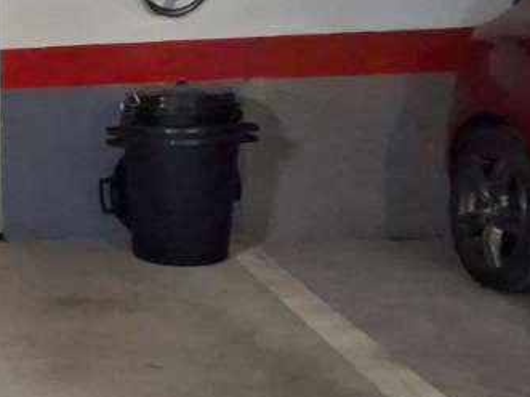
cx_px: -211
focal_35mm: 59
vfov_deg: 24.8
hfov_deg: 26.2
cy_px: 169
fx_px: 903
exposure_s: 1/9
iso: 800
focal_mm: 1.74
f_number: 2.2
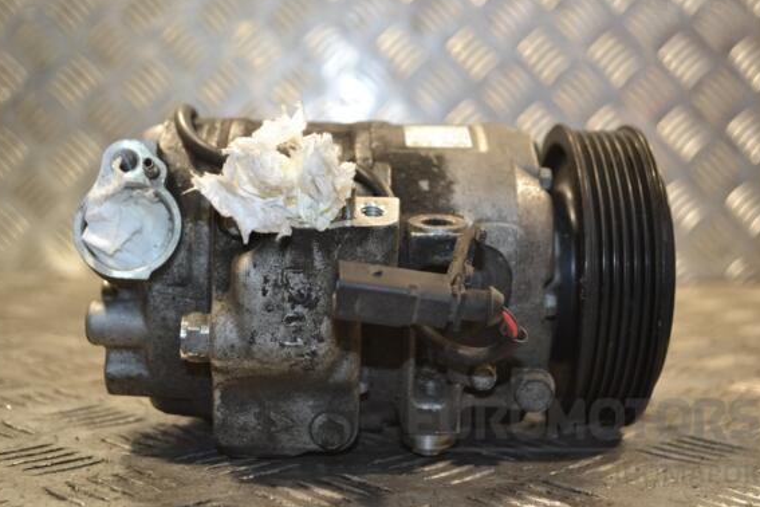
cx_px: 383
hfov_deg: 36.9
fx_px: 1140
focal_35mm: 54
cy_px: 240
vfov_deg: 25.1
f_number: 5
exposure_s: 1/60
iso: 360
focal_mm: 34
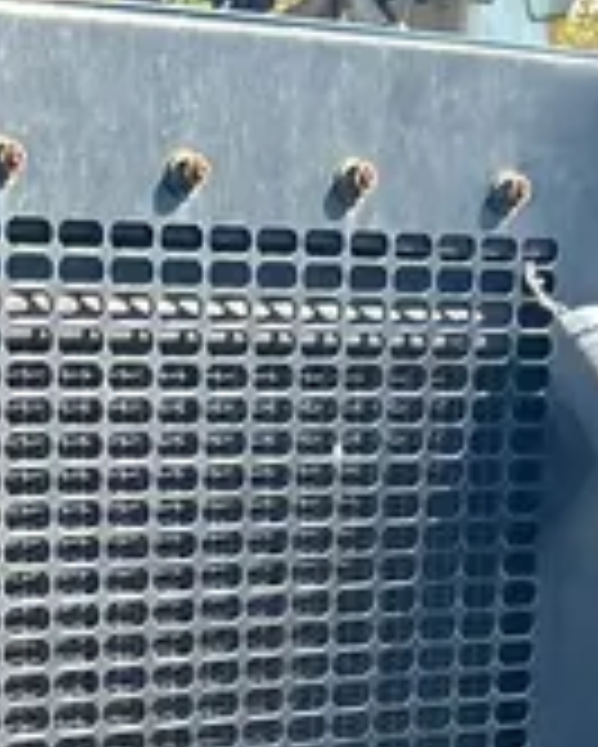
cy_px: 1303
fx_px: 2476
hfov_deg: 12.6
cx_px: -454
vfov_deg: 15.1
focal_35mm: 112
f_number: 1.5
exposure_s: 1/625
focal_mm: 5.7
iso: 50
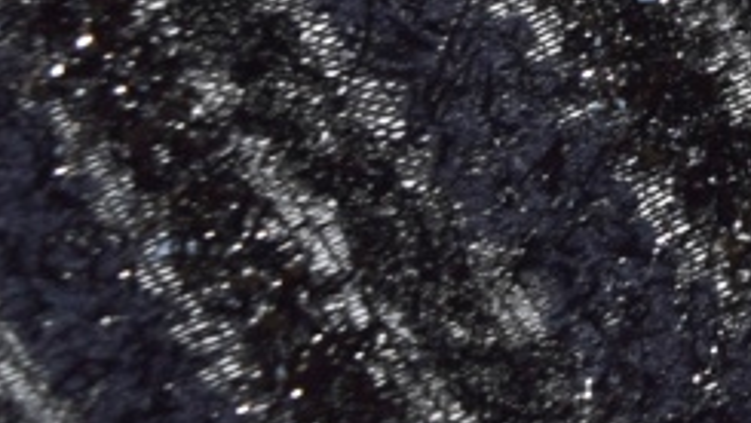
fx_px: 3271
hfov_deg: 11.9
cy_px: -501
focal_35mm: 164
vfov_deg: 7.1
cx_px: 1416
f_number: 8
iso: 200
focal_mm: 25
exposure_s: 1/200
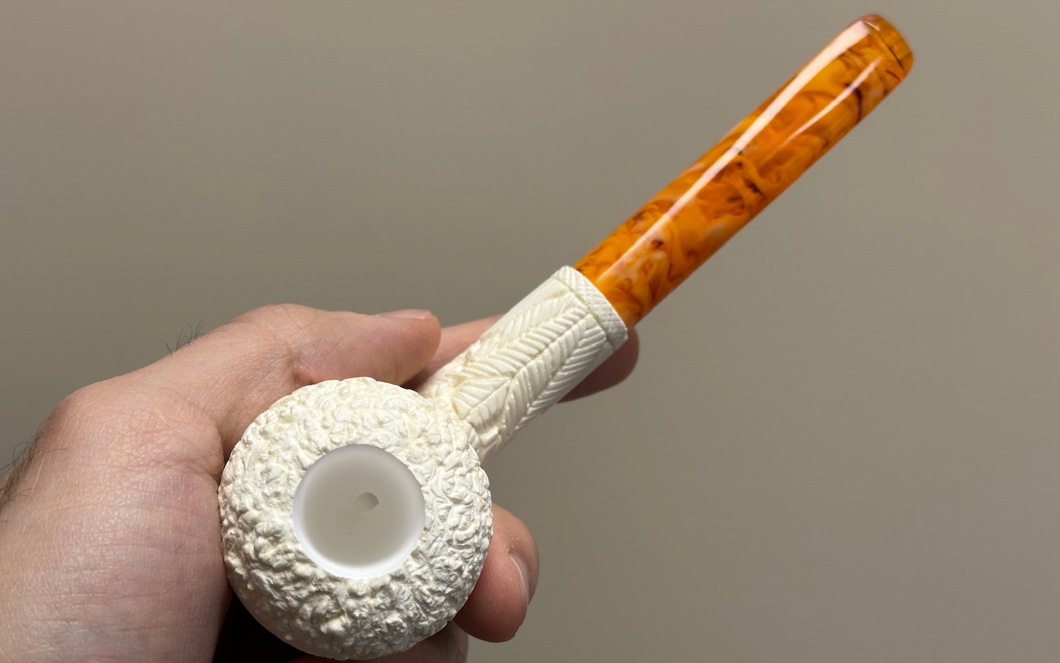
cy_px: 341
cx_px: 530
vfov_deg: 25.3
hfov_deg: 39.6
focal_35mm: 51
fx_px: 1473
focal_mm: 6.86
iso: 50
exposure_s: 1/100
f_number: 1.78
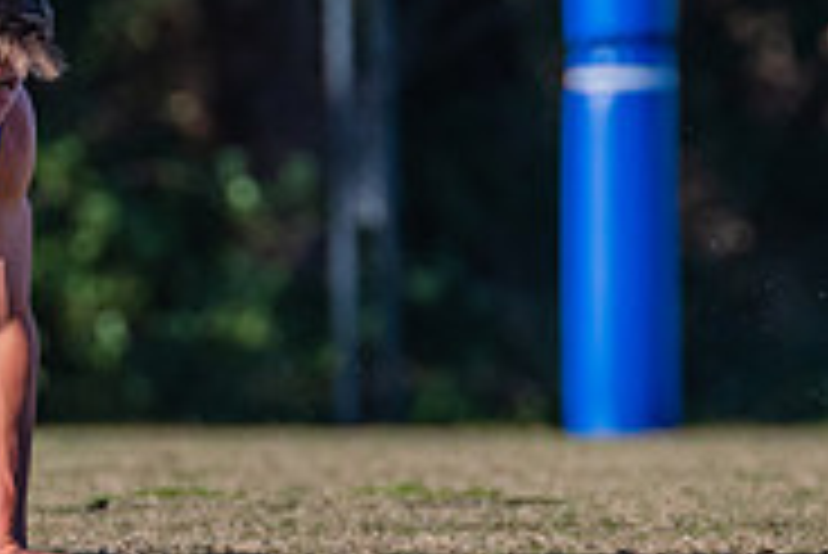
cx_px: -285
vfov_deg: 0.8
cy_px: -81
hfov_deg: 1.2
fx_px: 40396
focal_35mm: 1755
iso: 800
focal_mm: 420
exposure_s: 1/2000
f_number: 6.3
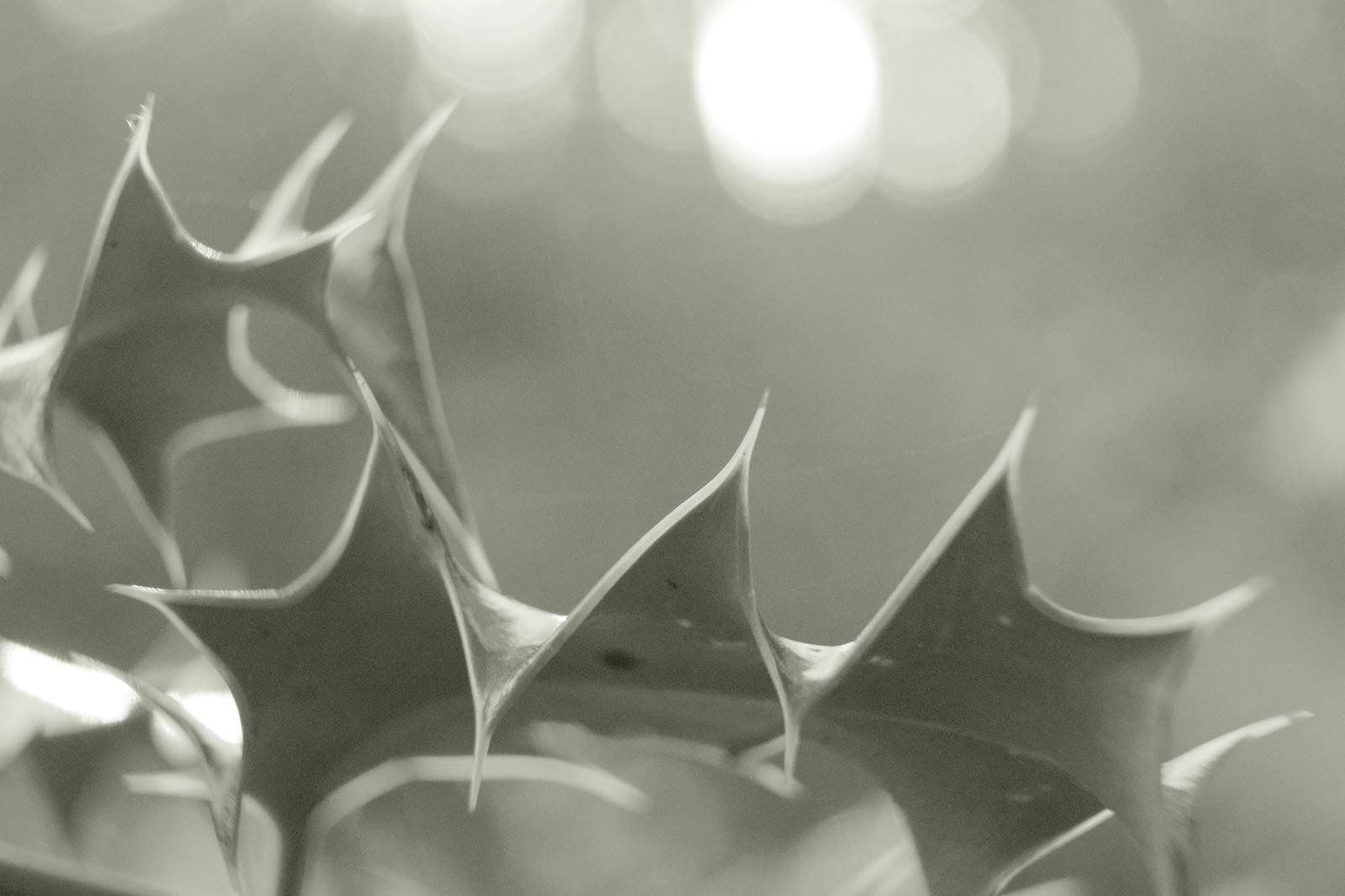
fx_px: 2839
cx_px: 672
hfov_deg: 26.6
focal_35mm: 76
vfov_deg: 18.0
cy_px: 448
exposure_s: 1/150
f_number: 5.6
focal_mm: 50.5
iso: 8000
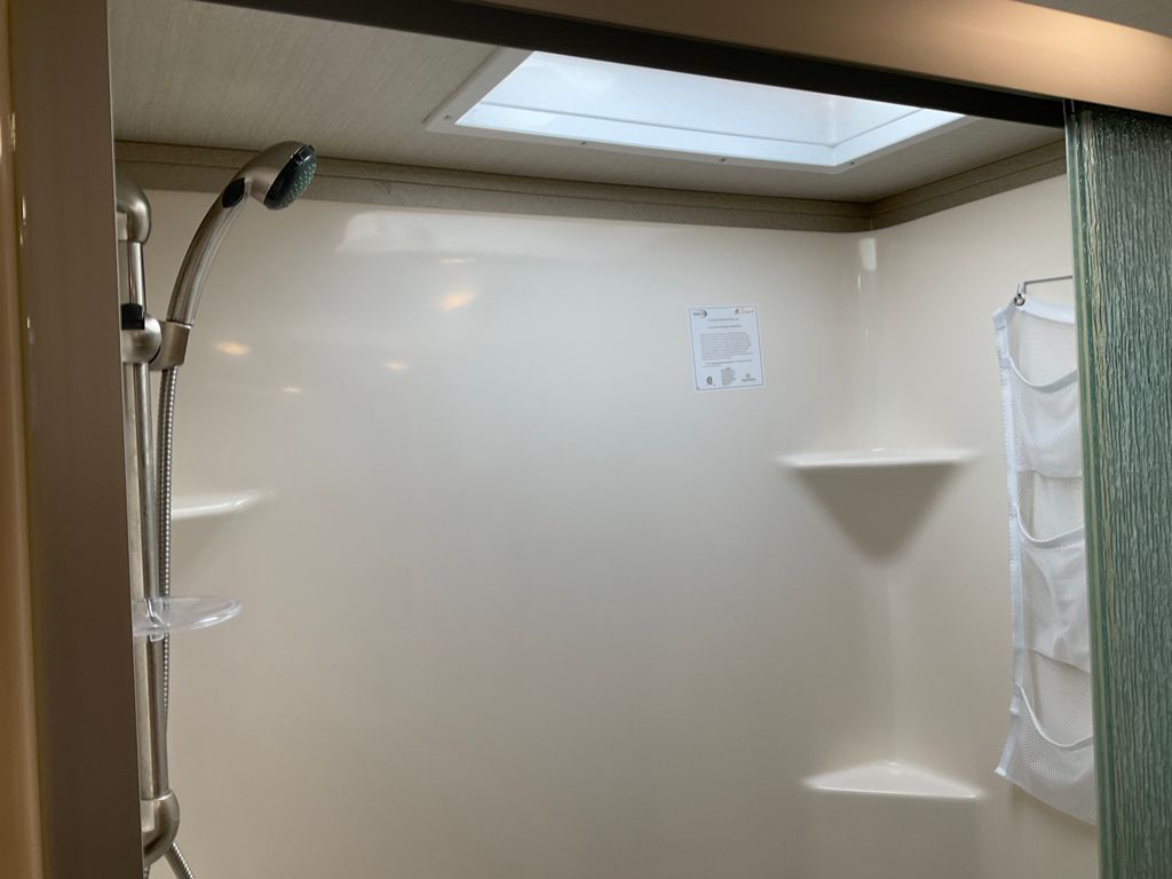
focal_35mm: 29
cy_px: 440
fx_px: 982
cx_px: 586
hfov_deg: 61.7
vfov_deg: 48.2
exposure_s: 1/120
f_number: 1.8
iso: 25
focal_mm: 3
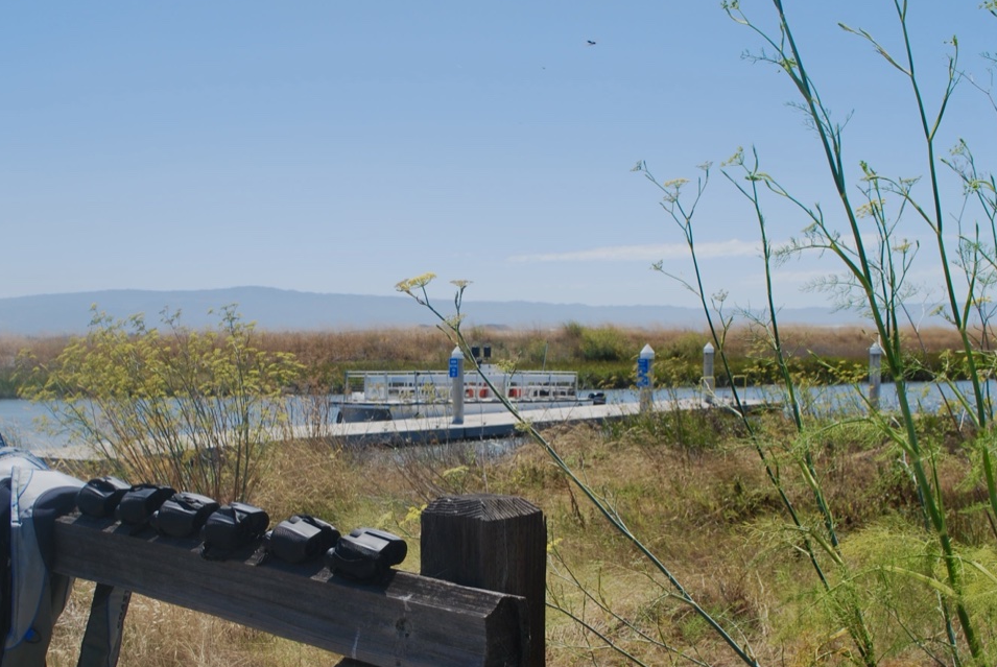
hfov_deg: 44.2
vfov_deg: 30.3
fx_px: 1220
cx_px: 391
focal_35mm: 44
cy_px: 448
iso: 100
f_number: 8
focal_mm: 20
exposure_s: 1/250
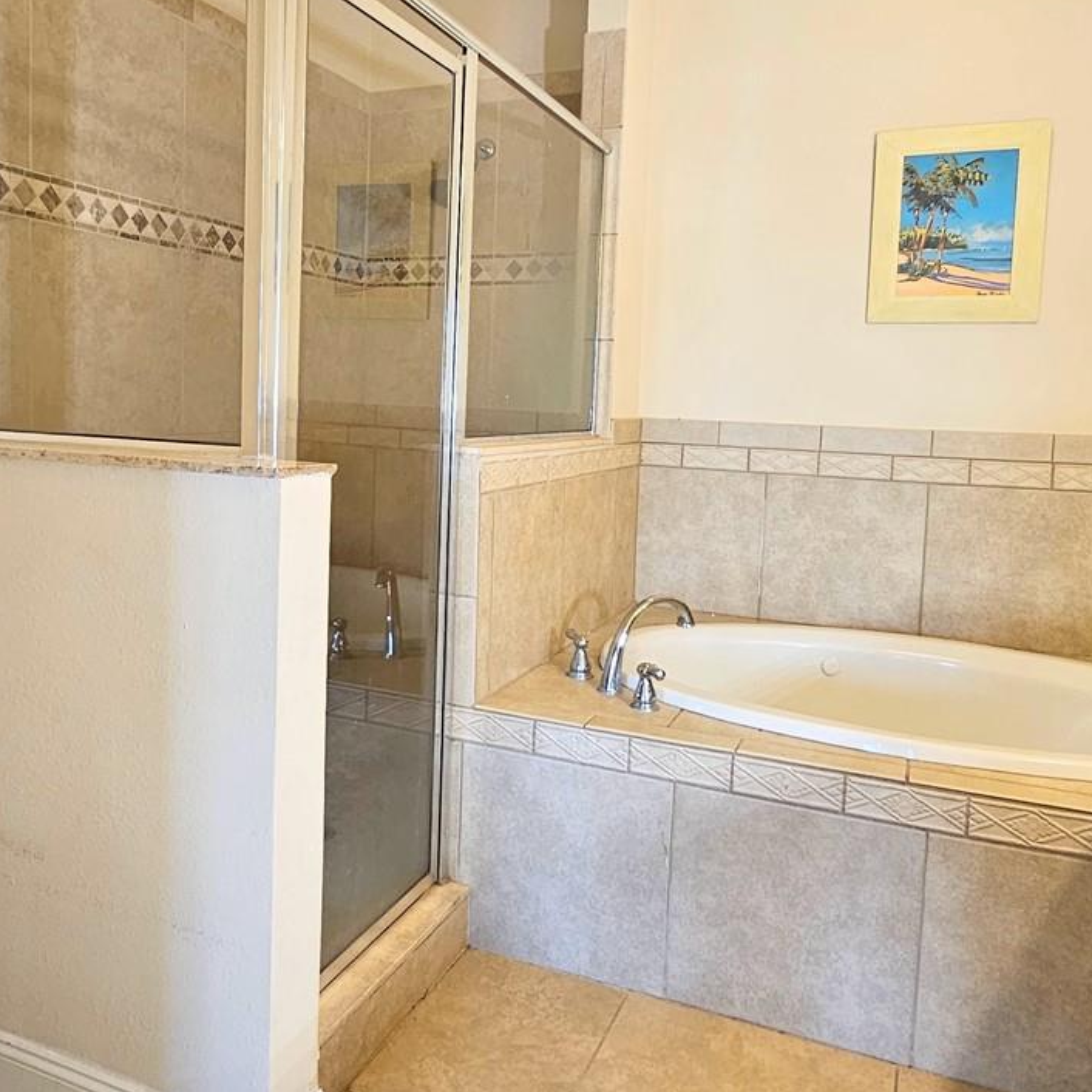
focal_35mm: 26
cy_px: 468
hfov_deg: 60.8
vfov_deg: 60.7
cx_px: 480
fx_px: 928
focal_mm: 2.2
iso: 160
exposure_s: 1/60
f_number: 2.2
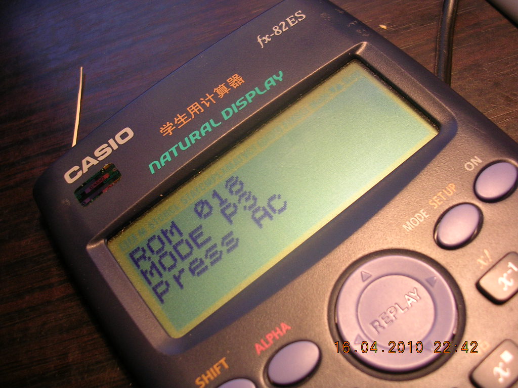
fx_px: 569
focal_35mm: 38
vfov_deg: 37.7
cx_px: 259
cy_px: 194
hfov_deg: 49.0
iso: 50
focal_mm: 5.8
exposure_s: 1/8
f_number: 2.8
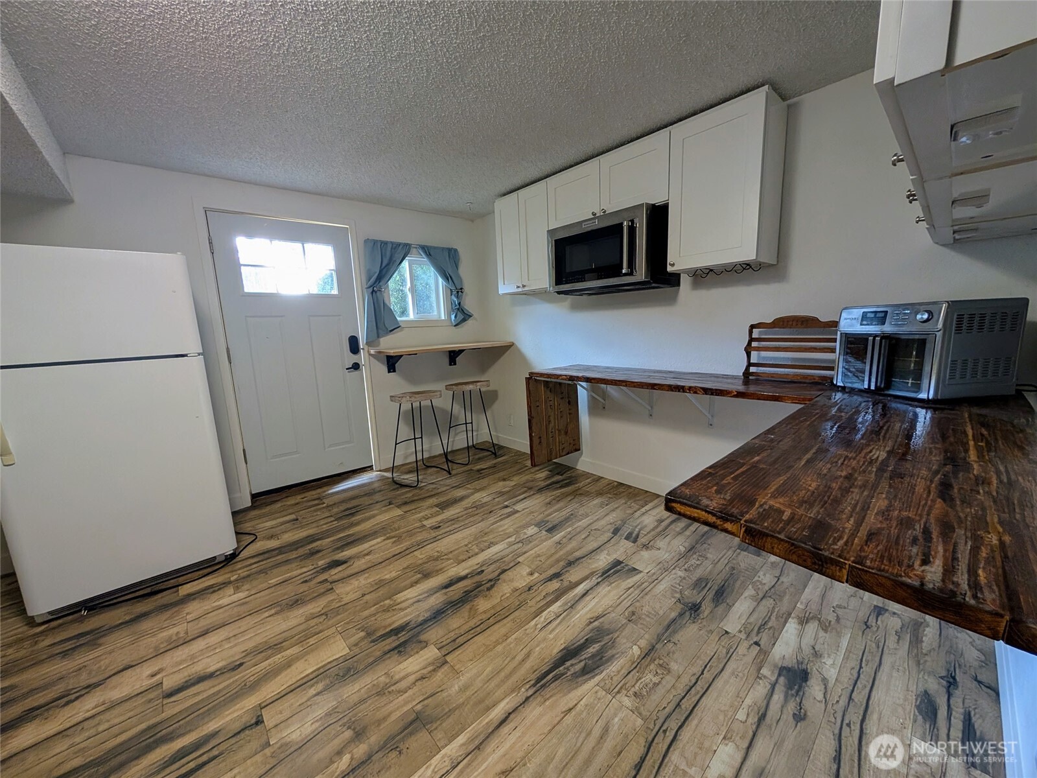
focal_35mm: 12
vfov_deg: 94.5
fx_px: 359
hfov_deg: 110.5
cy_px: 389
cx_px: 518
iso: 142
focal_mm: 2.02
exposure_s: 1/74.8
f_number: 1.7
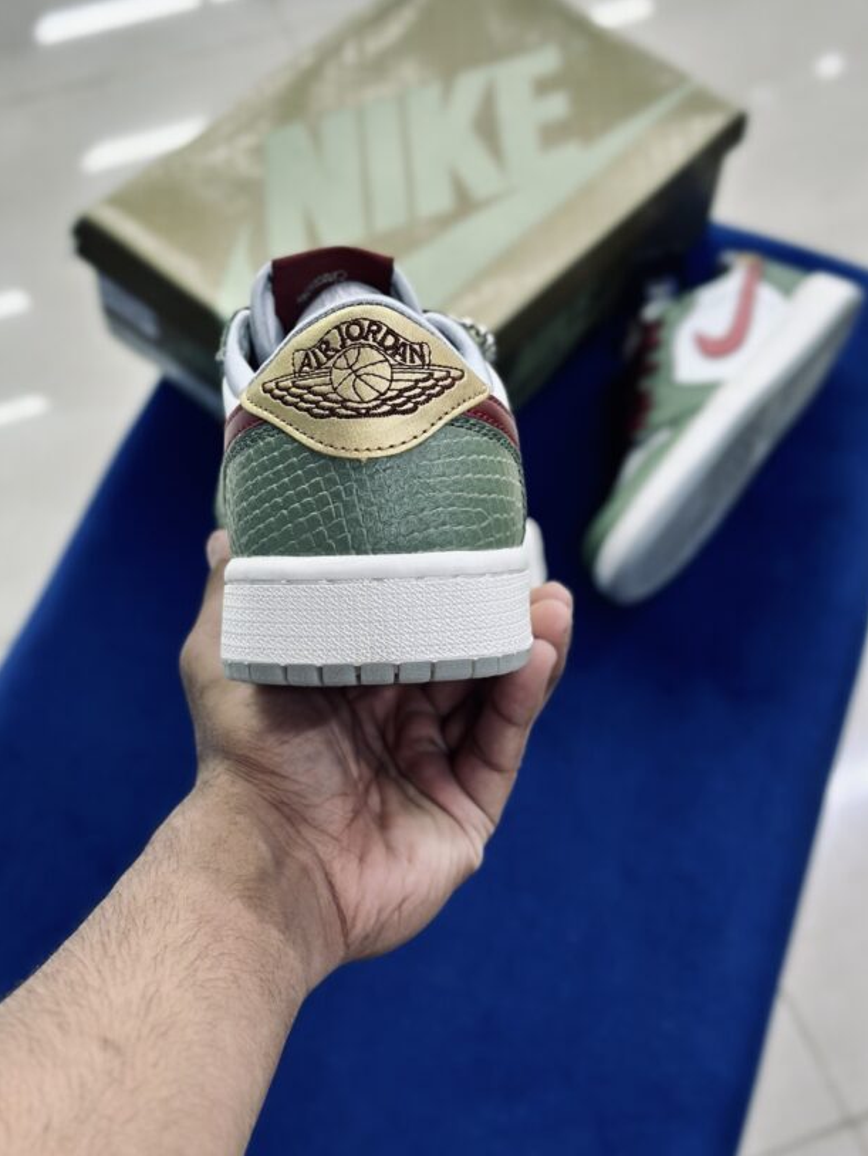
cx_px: 381
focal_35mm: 55
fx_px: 1838
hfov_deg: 26.6
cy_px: 501
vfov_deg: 34.9
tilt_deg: -56.7
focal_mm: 6.86
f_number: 1.78
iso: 80
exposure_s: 1/100
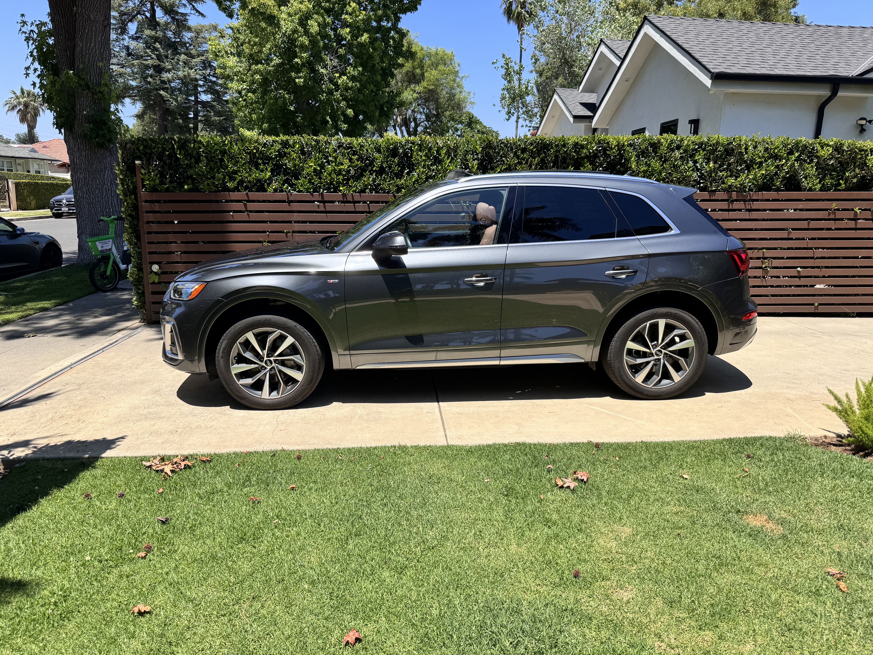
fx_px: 605
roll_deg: -1.7
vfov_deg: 56.8
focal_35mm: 24
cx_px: 436
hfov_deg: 71.6
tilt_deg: -12.7
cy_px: 328
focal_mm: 6.76
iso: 80
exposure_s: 1/3802
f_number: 1.78
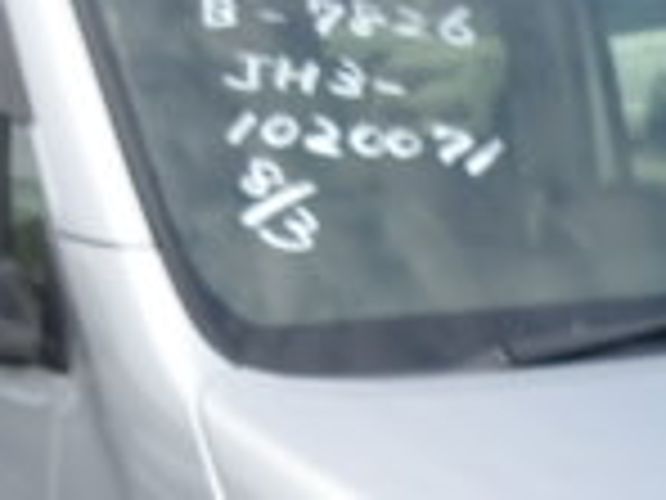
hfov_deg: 16.5
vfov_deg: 12.3
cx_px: 644
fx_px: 2251
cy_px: 644
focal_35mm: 117
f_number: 10.4
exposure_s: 1/60
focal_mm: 4.9
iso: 100
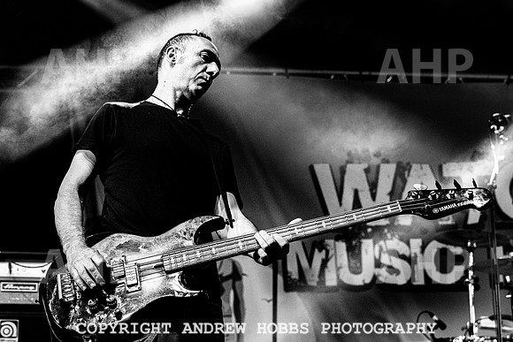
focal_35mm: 83
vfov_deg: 16.5
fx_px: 1182
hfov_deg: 24.4
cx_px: 209
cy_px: 139
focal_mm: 70
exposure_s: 1/640
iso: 6400
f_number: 5
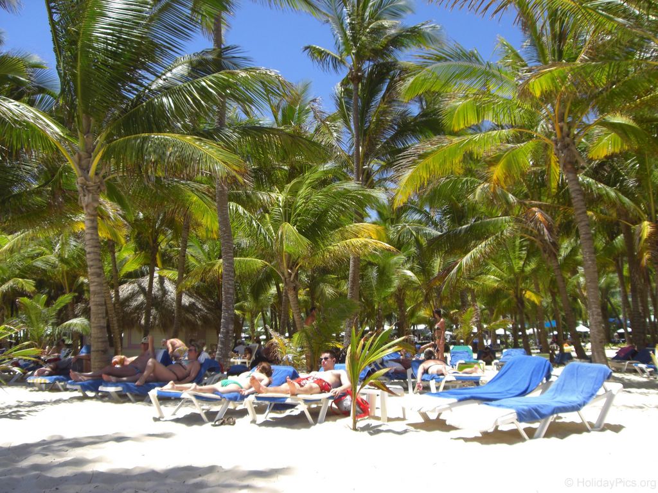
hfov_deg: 49.0
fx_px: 722
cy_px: 246
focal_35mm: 38
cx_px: 329
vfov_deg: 37.7
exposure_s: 1/1000
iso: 64
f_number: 2.7
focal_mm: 6.2
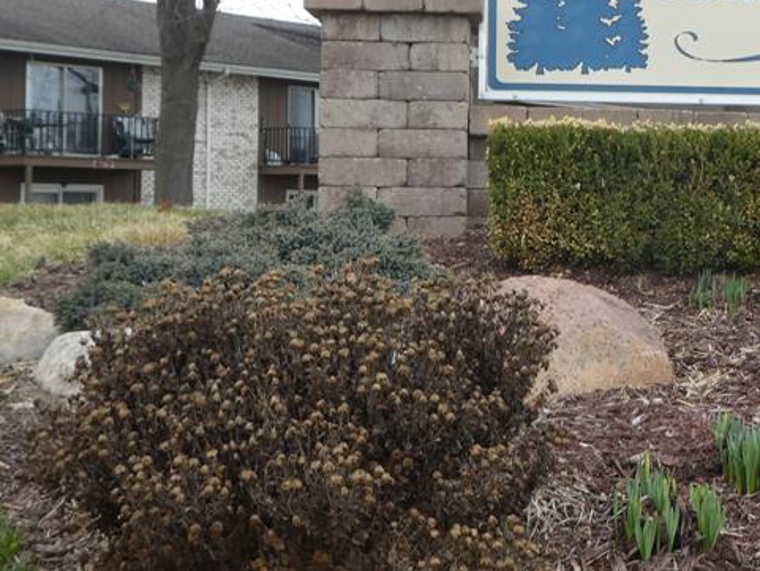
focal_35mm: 66
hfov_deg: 28.3
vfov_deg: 22.2
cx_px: 683
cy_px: 198
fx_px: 1449
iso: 80
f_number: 3.5
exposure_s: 1/125
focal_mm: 5.4
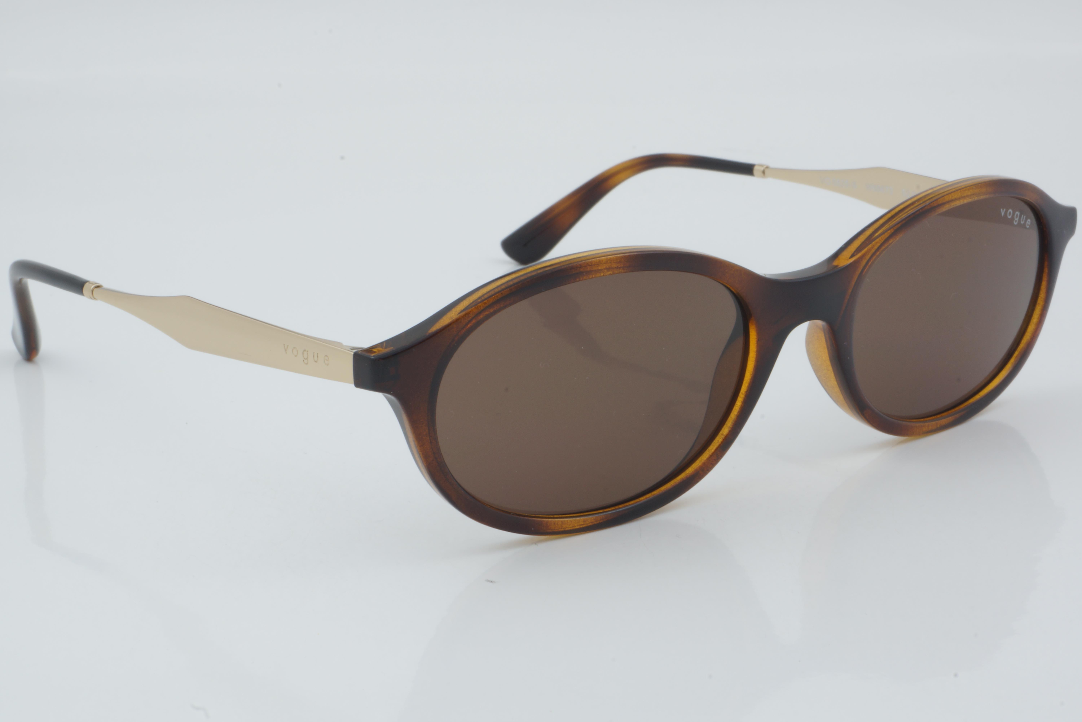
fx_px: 2254
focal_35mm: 75
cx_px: 541
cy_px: 361
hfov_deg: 27.0
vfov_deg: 18.2
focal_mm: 50
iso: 100
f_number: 32
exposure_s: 1/3
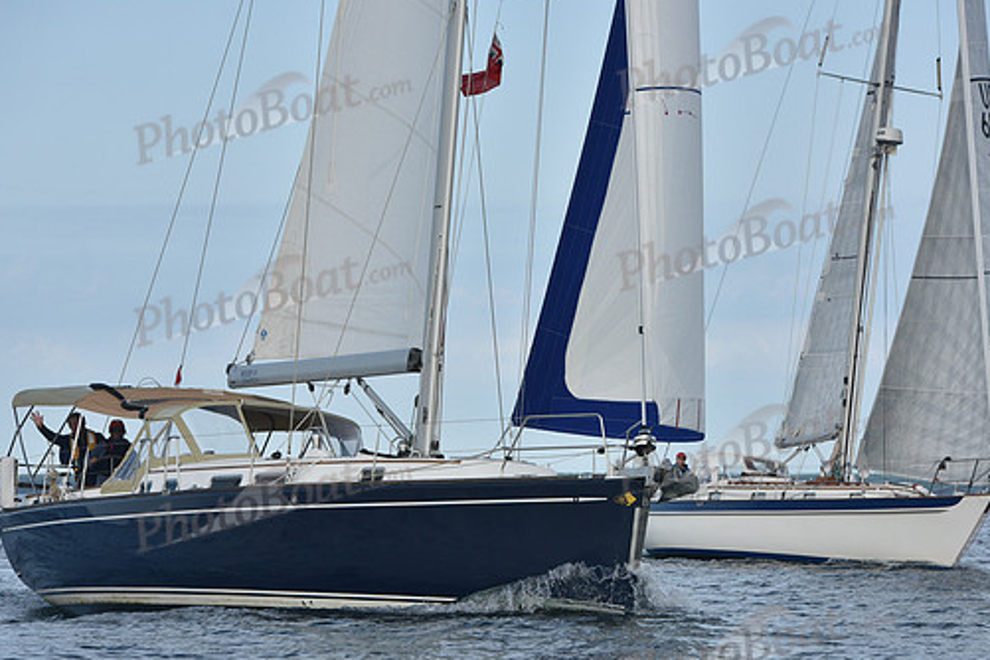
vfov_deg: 7.0
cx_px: 516
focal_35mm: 197
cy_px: 371
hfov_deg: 10.4
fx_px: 5417
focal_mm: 170
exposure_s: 1/1000
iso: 320
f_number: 8
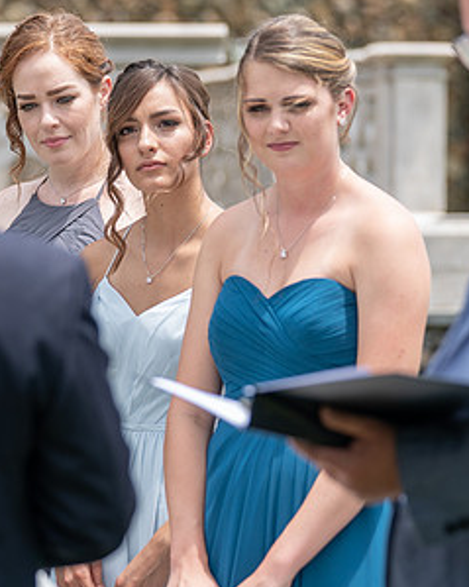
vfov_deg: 7.4
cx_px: 233
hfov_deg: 5.9
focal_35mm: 260
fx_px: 4513
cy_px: 238
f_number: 3.5
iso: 100
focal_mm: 131
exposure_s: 1/640
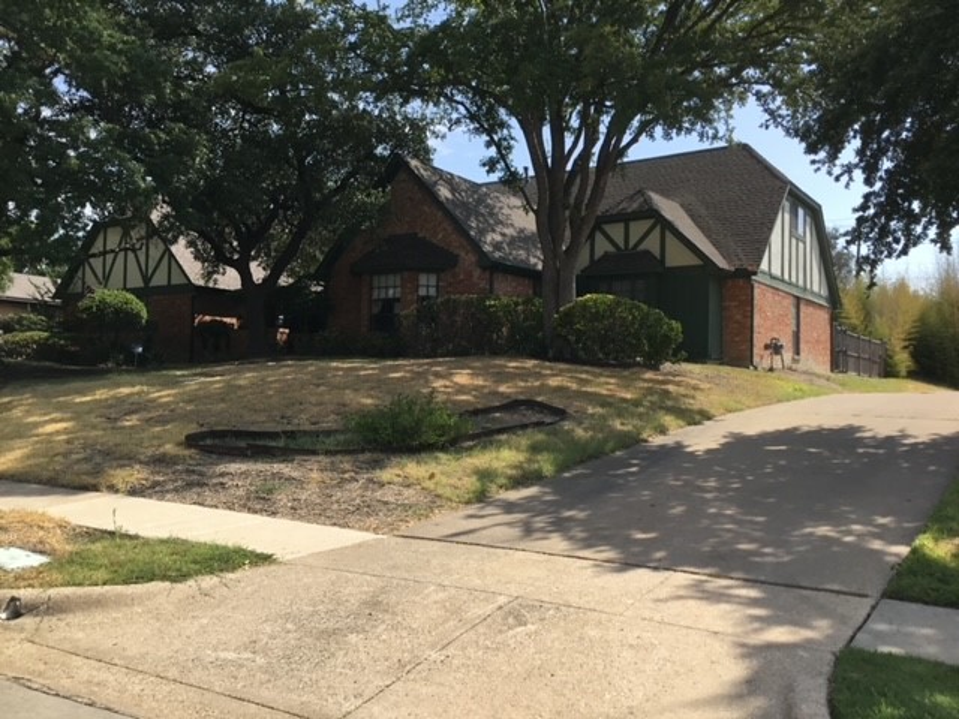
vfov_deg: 45.4
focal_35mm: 31
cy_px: 360
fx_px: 859
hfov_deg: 58.4
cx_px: 480
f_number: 2.4
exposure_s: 1/1116
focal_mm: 3.3
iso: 25
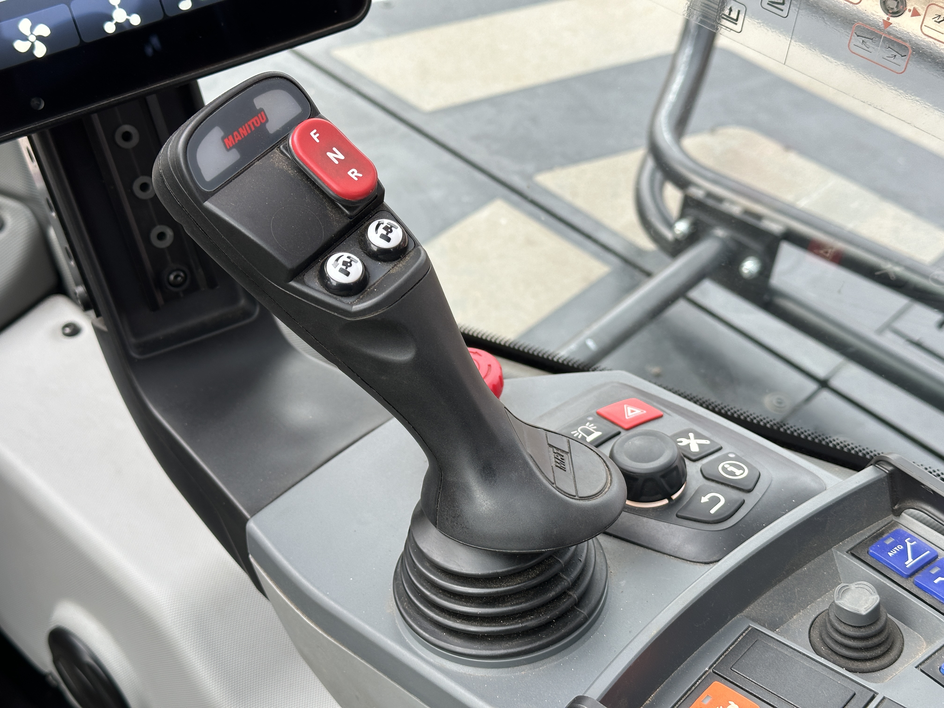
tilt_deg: -44.4
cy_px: 354
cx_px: 472
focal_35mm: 48
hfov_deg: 39.7
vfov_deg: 30.3
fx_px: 1309
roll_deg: -3.6
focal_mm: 6.86
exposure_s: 1/214
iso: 64
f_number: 1.78
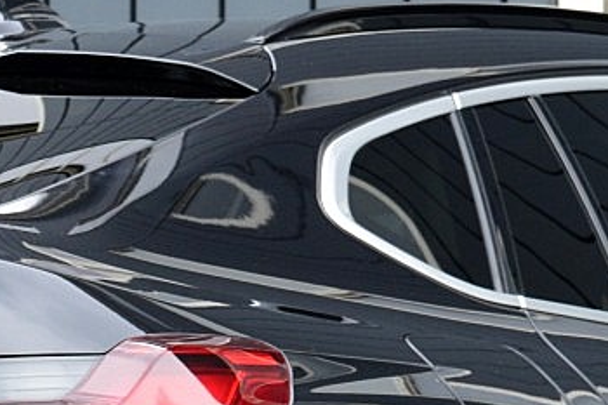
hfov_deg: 8.5
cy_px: 556
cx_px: 139
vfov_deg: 5.6
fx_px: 4107
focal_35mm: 243
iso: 400
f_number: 8
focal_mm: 35
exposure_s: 1/80
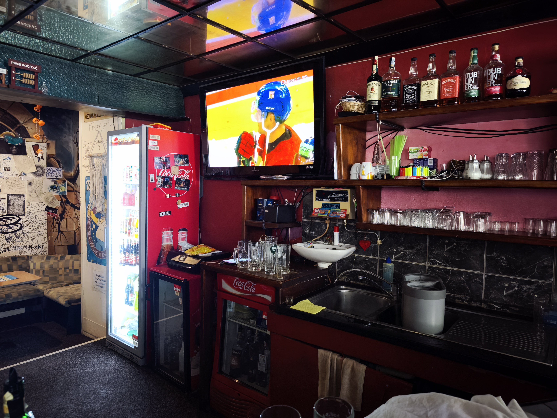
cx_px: 278
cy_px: 209
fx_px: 370
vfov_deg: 58.9
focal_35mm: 23
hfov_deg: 73.9
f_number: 1.6
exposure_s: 1/146
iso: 3200
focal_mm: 6.57
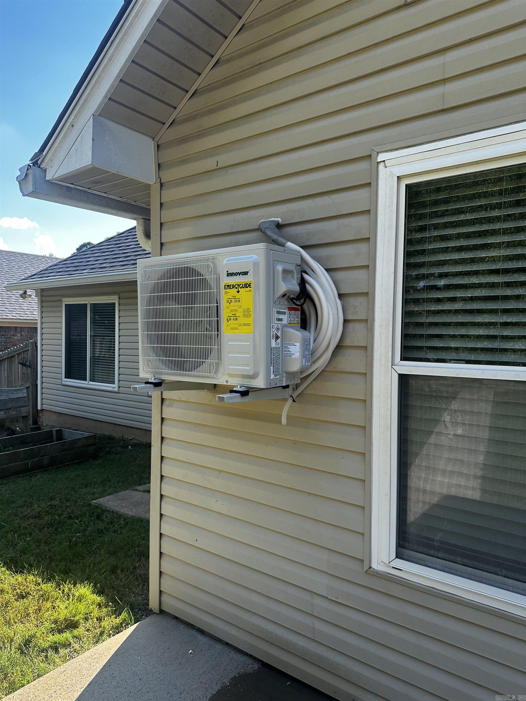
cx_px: 263
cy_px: 350
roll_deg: -1.9
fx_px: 486
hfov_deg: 56.8
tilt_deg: -1.0
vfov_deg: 71.6
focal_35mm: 24
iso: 80
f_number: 1.78
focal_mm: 6.86
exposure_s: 1/879
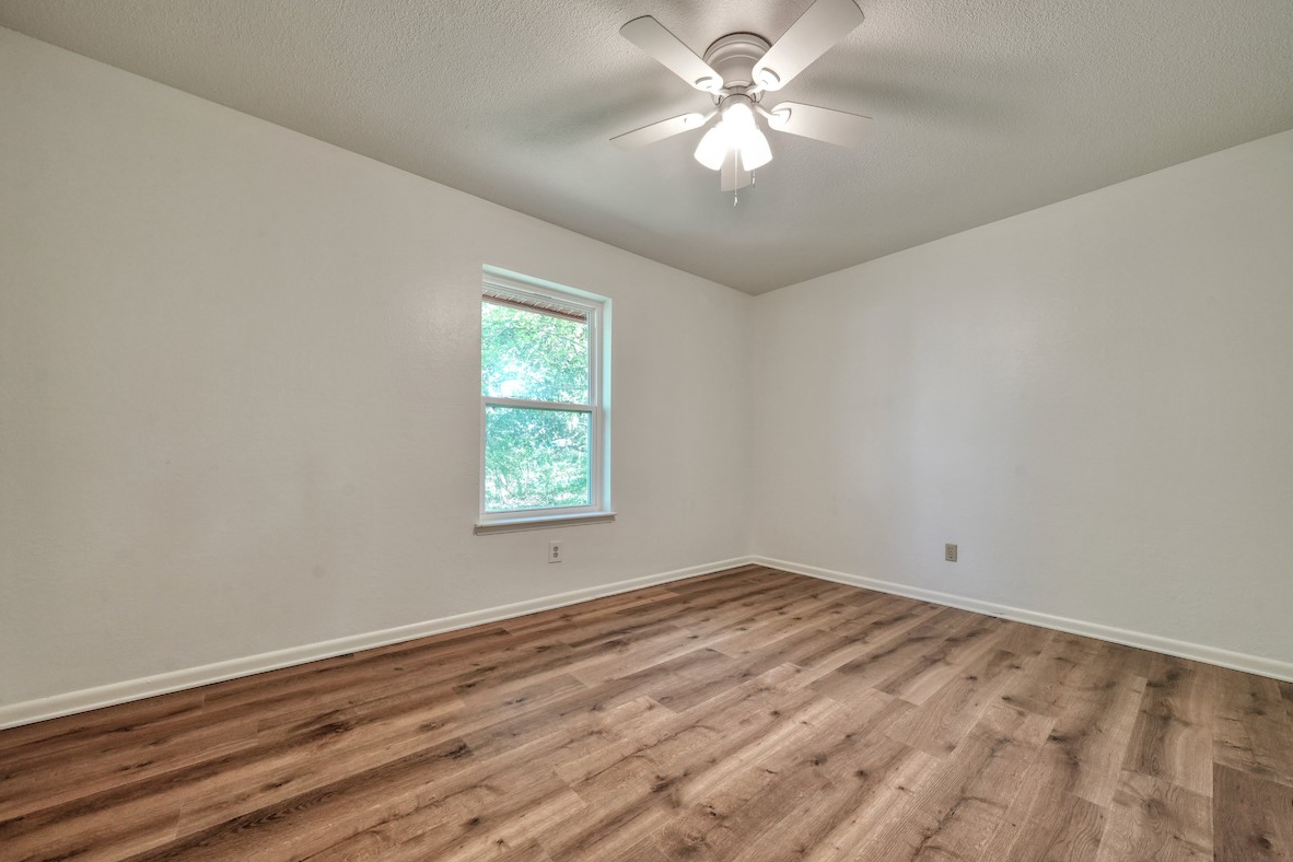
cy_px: 461
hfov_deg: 108.3
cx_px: 671
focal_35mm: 13
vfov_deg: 85.3
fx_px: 467
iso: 640
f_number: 9
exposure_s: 1/4
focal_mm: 12
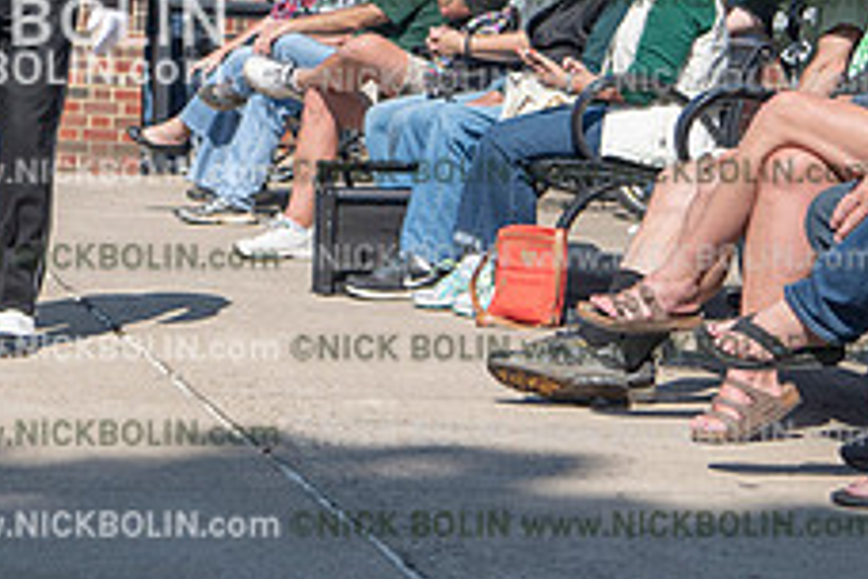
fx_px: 3182
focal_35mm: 132
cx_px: -15
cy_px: -93
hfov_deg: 15.2
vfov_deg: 10.2
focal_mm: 52
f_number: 5
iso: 400
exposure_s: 1/4000
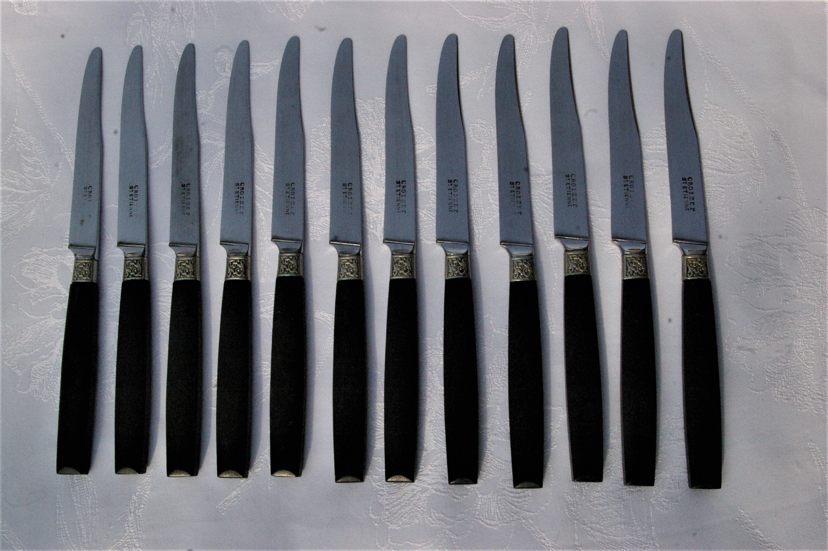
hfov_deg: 49.6
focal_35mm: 39
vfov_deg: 34.1
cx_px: 414
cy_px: 276
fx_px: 896
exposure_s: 1/1500
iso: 1600
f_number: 16
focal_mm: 26
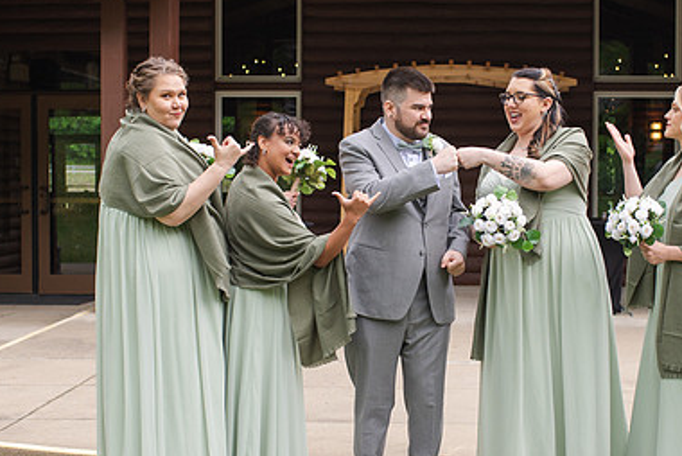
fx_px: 1403
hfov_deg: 27.3
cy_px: 260
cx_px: 389
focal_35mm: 74
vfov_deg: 18.4
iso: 360
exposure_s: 1/640
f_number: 3.5
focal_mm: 35
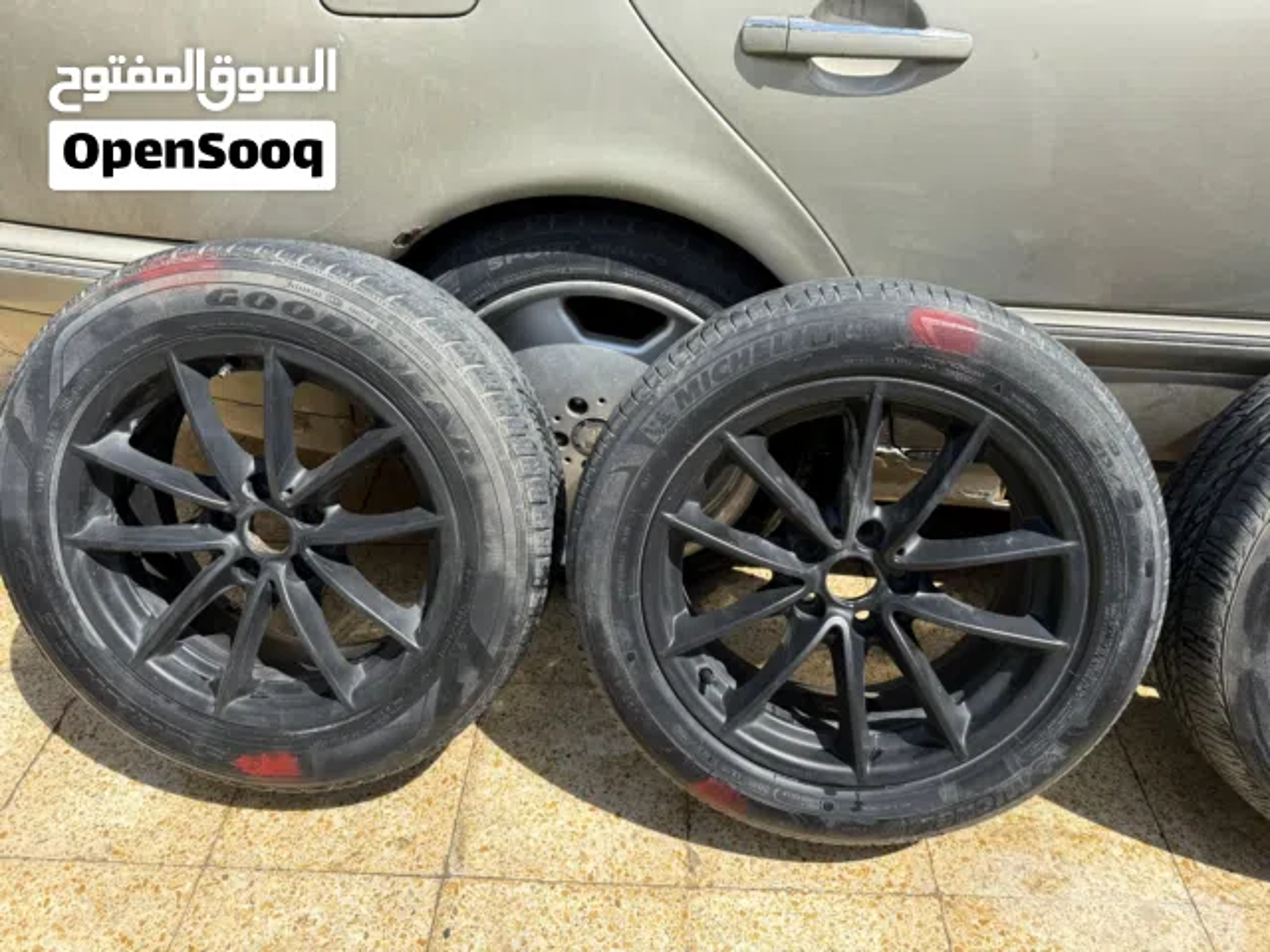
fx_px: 881
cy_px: 476
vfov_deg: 56.8
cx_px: 635
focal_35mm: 24
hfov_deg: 71.6
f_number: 1.78
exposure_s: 1/2110
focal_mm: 6.76
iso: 100
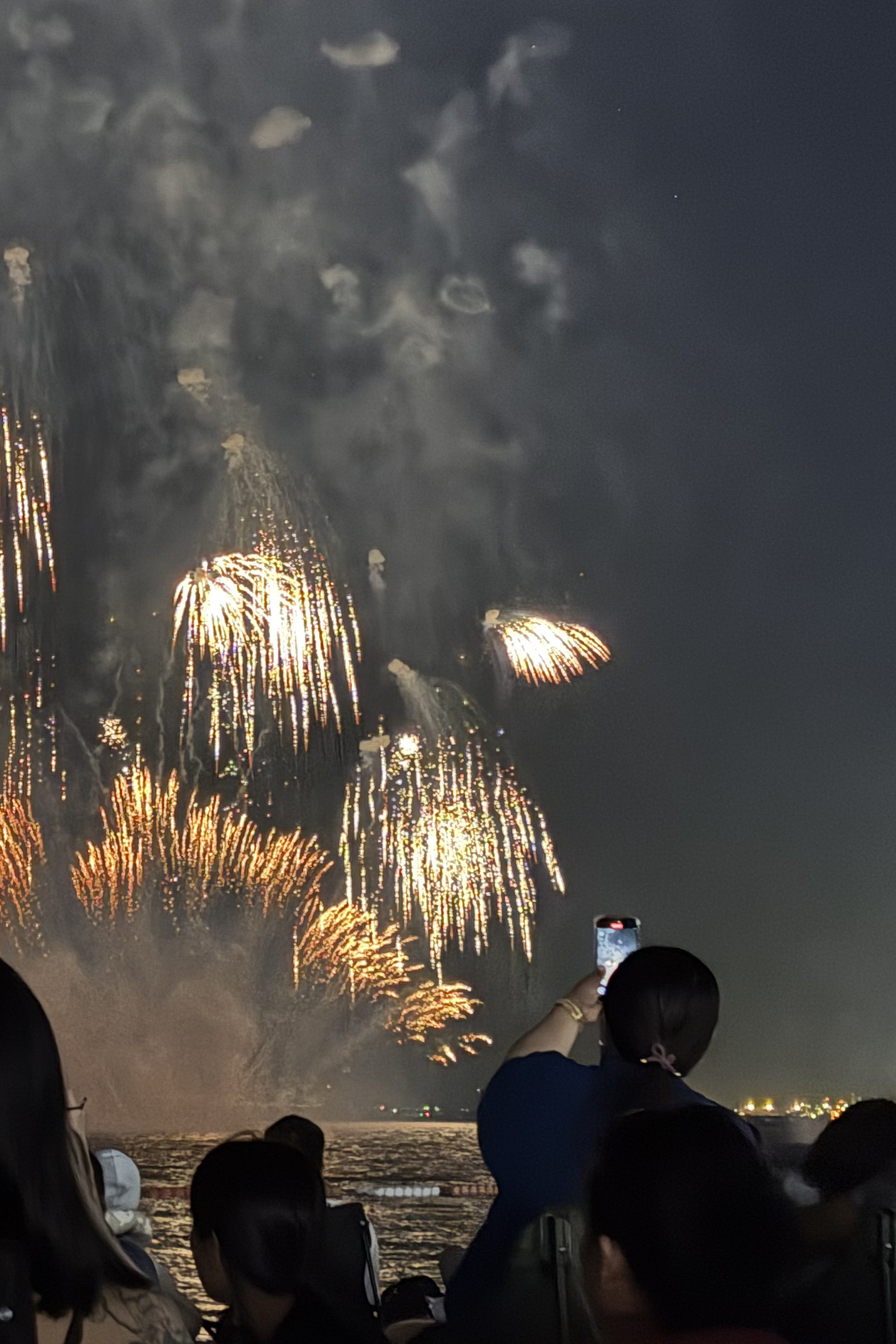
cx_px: -77
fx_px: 3770
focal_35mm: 101
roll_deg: -0.9
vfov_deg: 20.2
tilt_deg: +7.2
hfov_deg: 13.3
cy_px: 648
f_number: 1.6
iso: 500
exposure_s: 1/9
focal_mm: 5.96
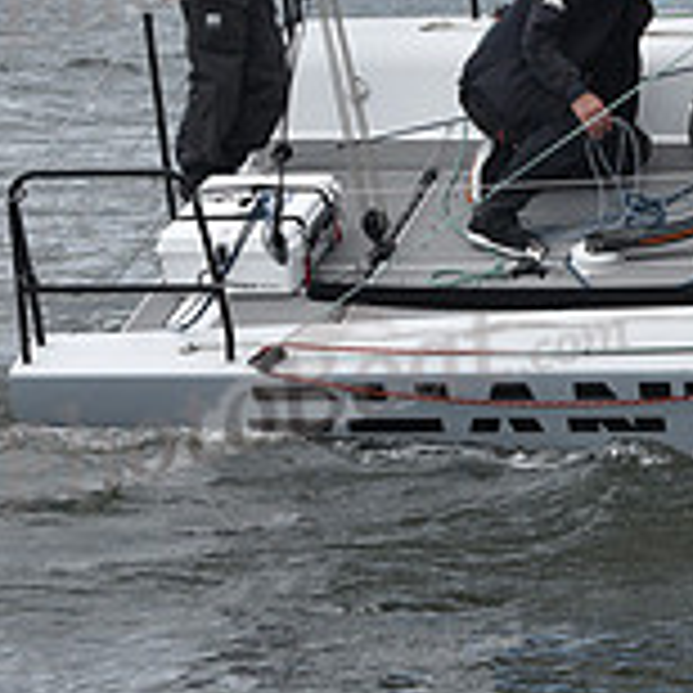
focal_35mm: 224
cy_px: 101
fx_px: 5074
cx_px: 864
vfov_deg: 7.8
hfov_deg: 7.7
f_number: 7.1
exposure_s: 1/1000
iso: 250
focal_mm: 70
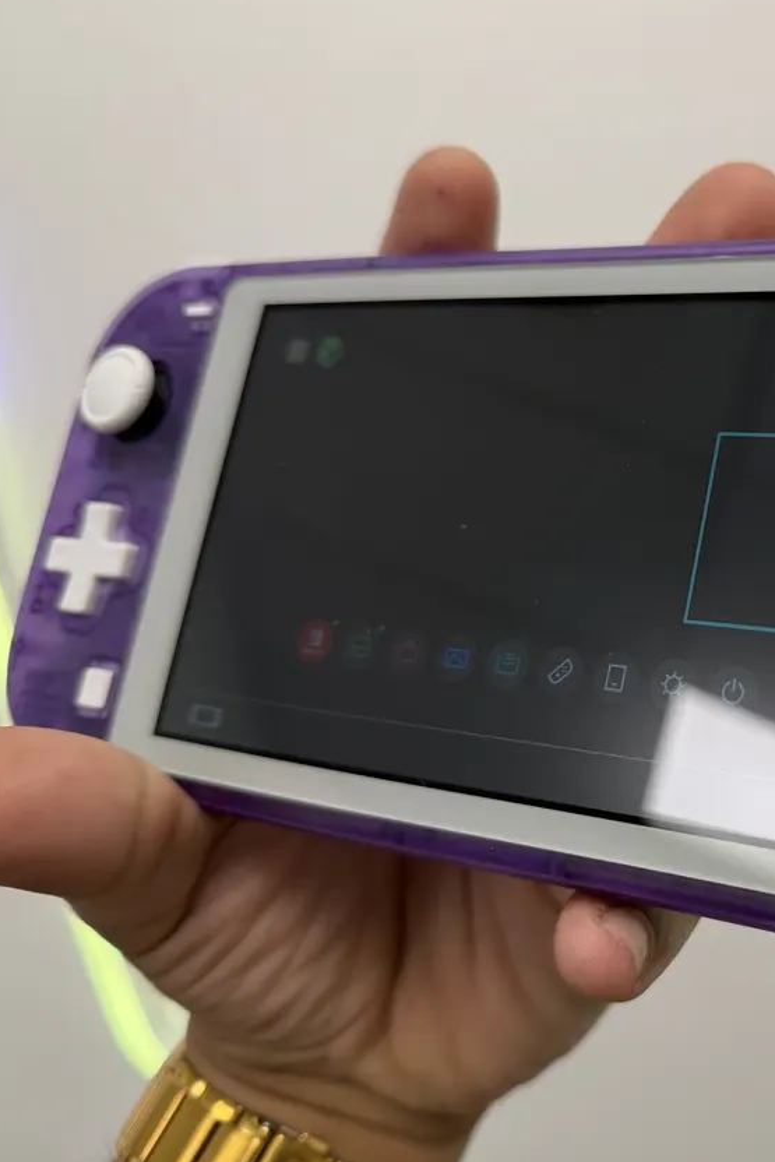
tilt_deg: -12.6
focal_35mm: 36
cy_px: 566
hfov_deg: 33.9
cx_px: 765
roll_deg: +3.5
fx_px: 1162
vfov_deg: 53.1
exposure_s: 1/120
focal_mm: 6.76
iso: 80
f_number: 1.78
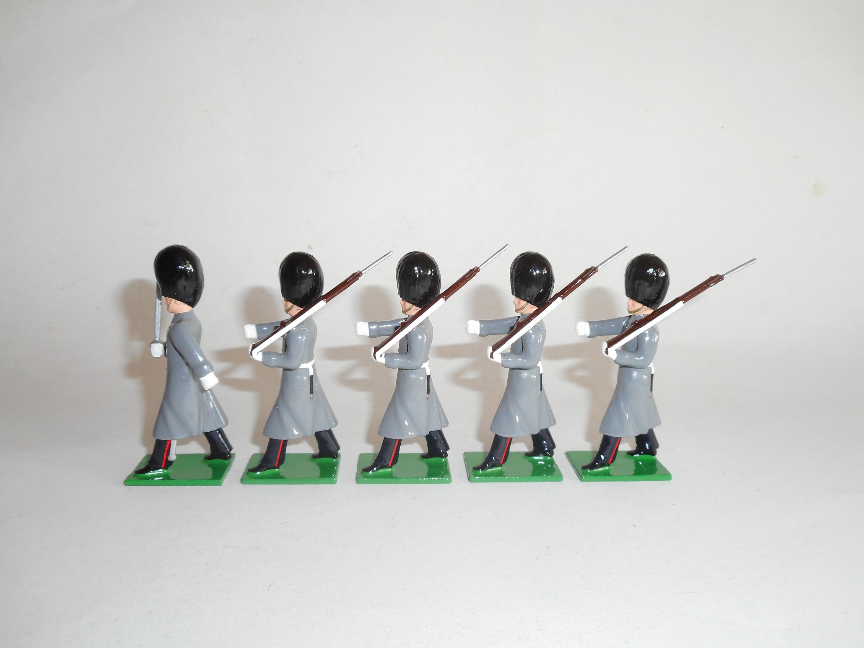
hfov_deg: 61.7
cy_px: 324
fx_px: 724
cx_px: 432
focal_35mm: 29
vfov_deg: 48.2
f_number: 4
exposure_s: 1/50
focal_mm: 5.2
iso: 80
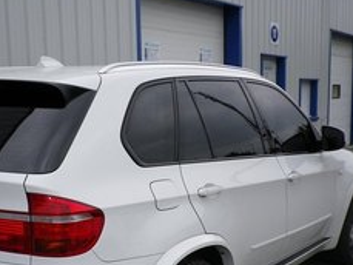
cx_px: 122
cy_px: 216
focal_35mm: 55
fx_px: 561
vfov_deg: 26.0
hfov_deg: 34.6
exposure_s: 1/500
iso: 80
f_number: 3.5
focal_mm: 5.05
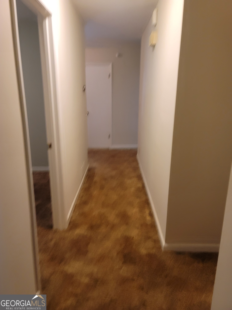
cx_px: 116
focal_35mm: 25
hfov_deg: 54.9
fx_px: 223
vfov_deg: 69.4
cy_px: 155
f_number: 1.8
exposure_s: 1/40
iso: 500
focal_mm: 7
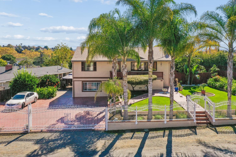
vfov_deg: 46.4
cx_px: 118
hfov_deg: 65.5
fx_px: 184
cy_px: 78
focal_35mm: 28
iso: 320
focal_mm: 10.3
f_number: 9
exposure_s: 1/30
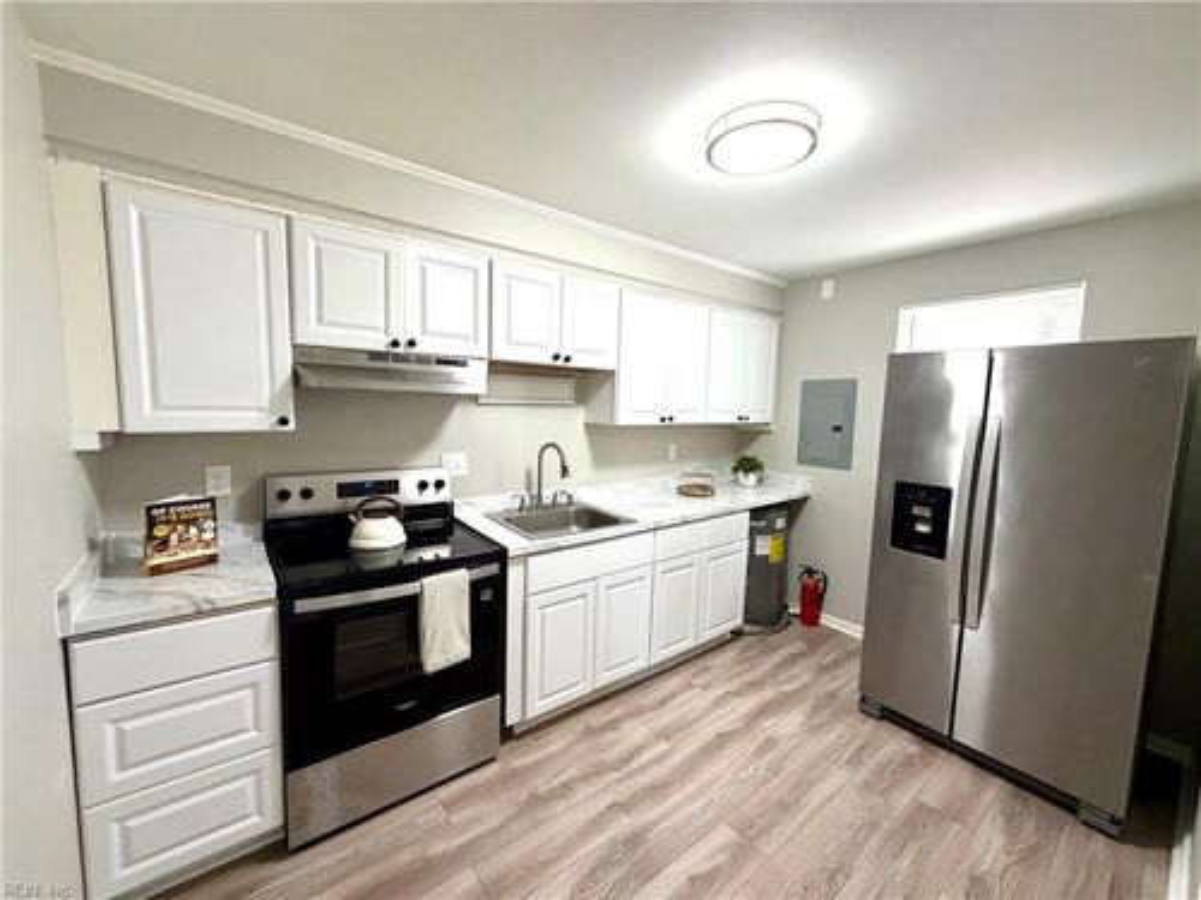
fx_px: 486
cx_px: 600
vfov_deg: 85.7
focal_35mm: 14
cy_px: 450
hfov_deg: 102.1
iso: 250
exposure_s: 1/60
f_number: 2.2
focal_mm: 2.22
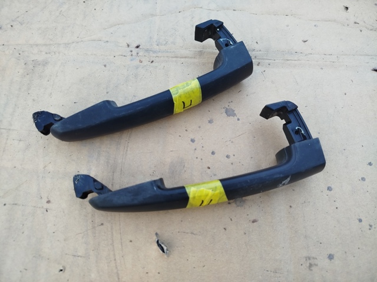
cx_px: 188
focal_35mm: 24
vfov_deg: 56.8
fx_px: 261
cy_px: 141
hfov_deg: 71.6
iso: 500
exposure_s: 1/33
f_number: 1.7
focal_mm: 5.31
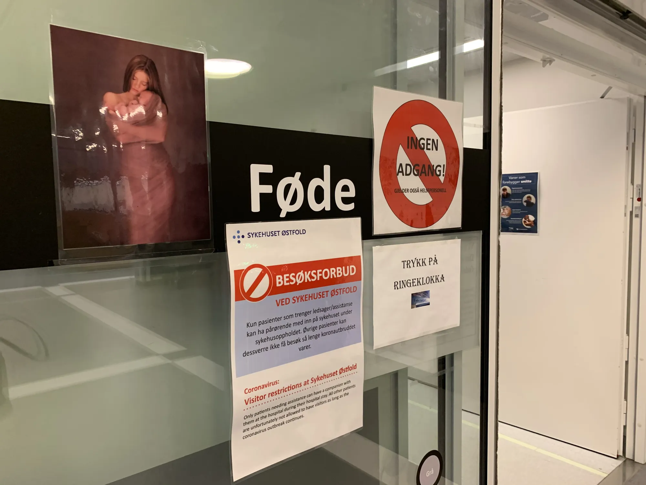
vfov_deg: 53.1
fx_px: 485
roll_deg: +0.9
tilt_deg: -4.8
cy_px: 242
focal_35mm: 26
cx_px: 323
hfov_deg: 67.3
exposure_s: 1/50
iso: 125
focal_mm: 4.25
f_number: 1.8
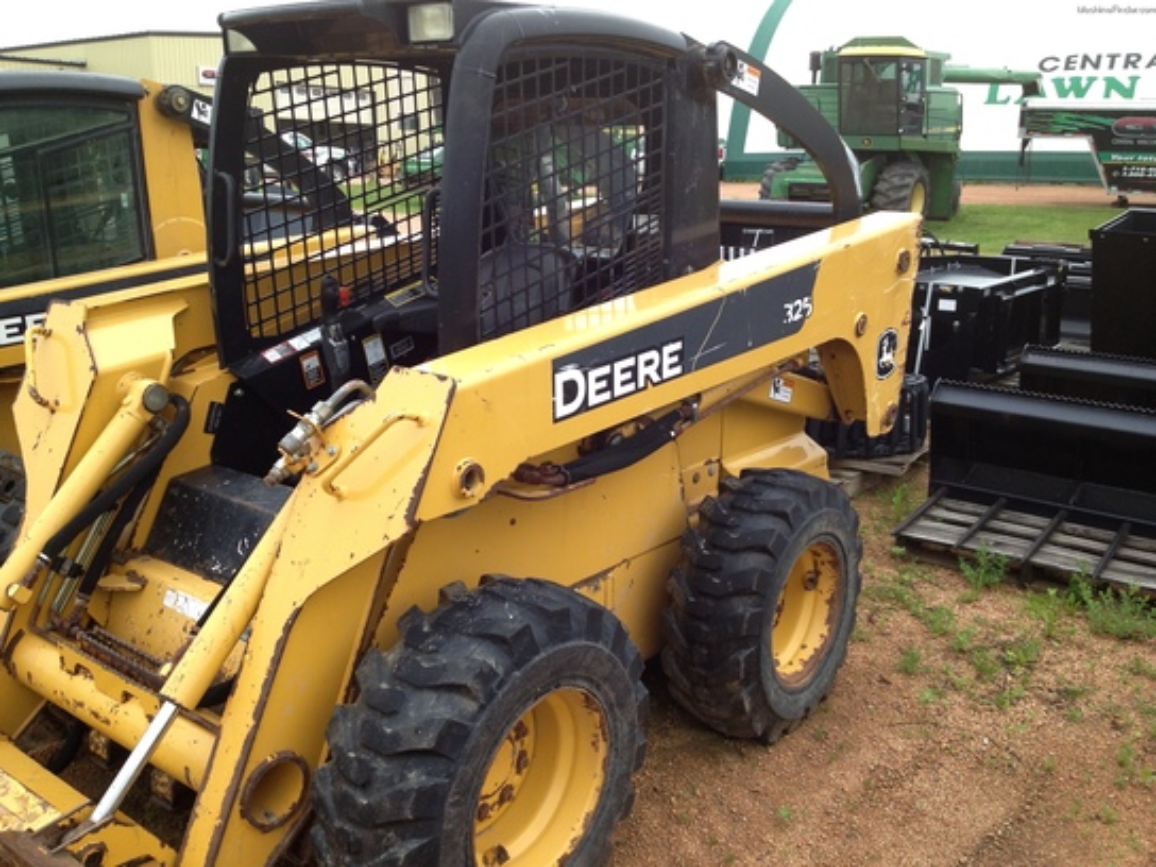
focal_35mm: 35
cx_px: 578
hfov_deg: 52.6
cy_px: 434
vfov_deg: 40.7
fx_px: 1169
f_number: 2.4
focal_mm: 4.28
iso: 64
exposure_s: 1/276
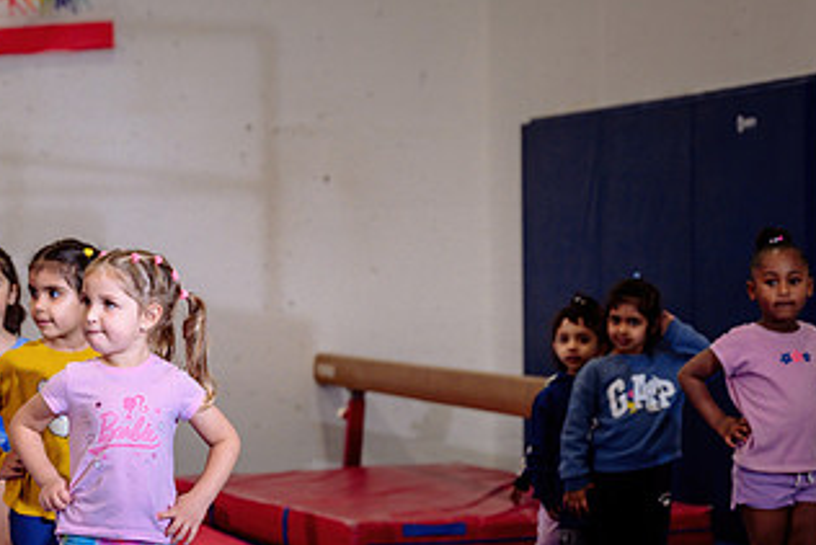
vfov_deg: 10.5
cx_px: 180
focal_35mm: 131
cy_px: 383
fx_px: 2971
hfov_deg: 15.6
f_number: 3.5
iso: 800
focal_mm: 70
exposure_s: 1/400
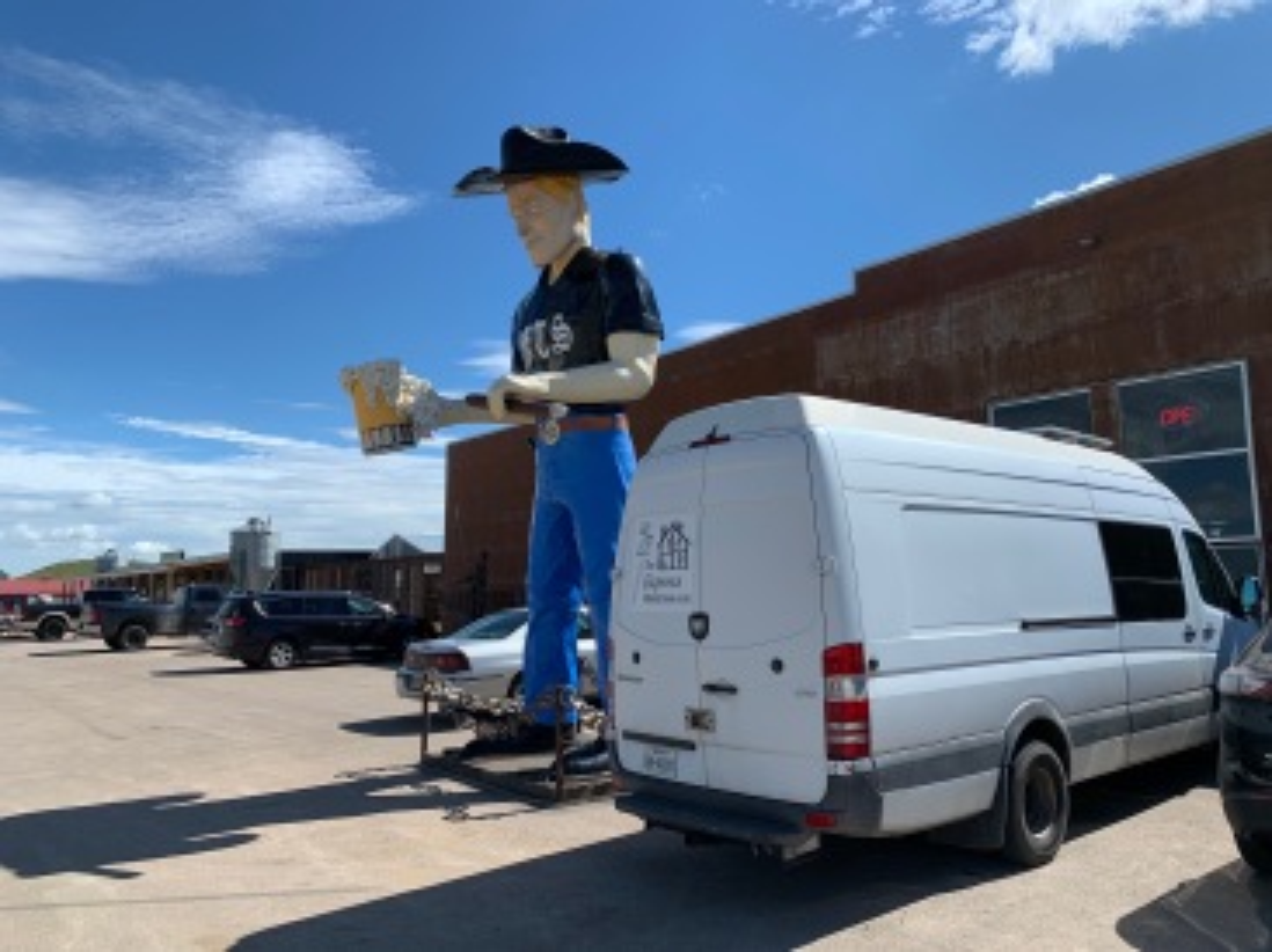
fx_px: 955
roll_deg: -0.9
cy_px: 476
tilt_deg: +8.0
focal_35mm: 26
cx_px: 636
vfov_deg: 53.0
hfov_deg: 67.3
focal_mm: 4.25
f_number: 1.8
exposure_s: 1/2681
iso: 25
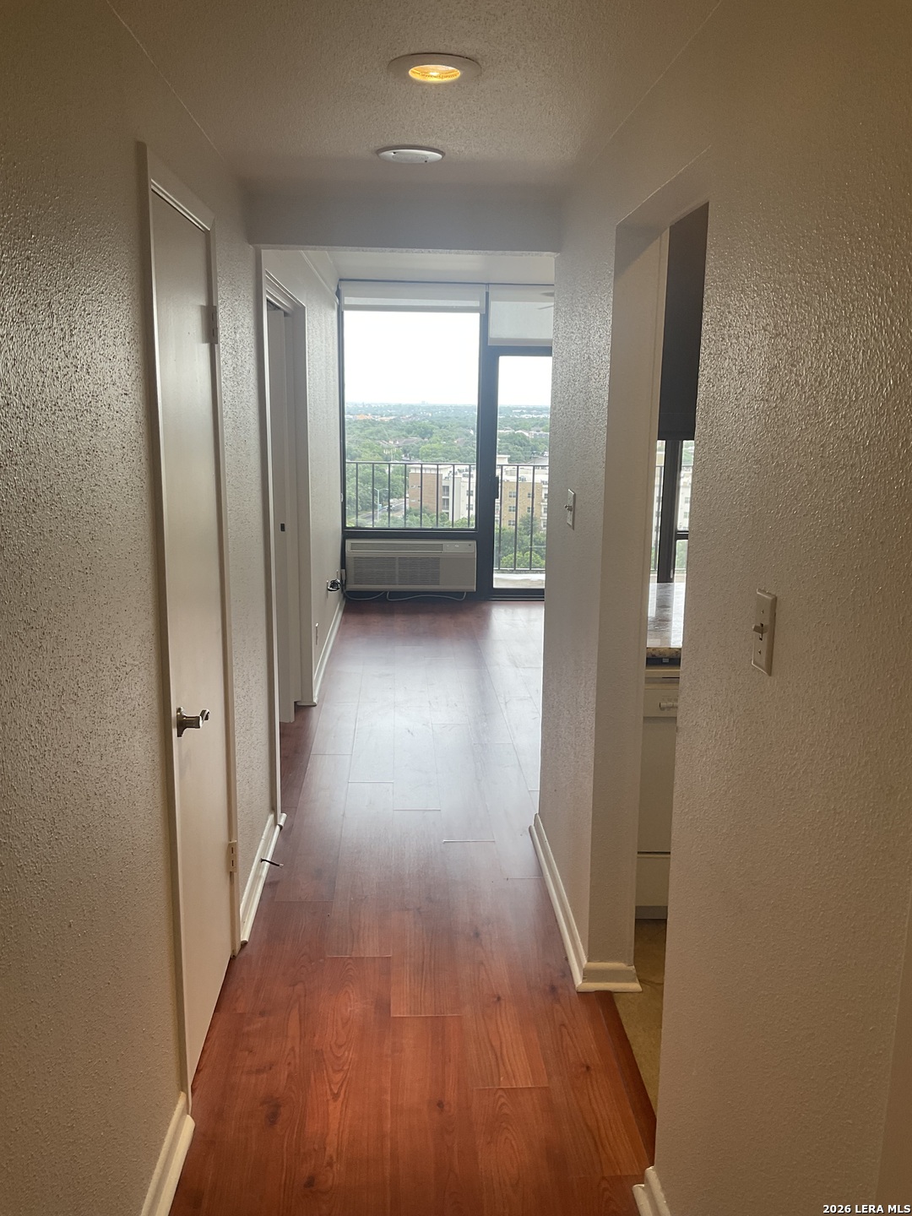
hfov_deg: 48.2
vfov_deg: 61.7
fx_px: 1019
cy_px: 608
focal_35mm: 29
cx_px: 456
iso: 32
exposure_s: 1/120
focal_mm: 3
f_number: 1.8
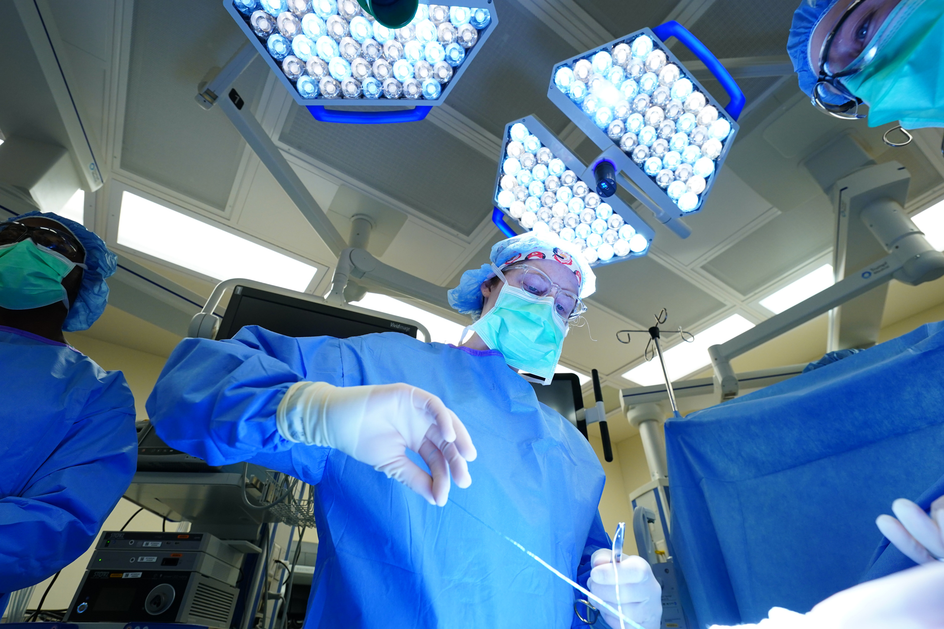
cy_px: 314
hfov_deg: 90.0
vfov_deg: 67.4
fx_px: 472
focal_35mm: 18
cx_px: 472
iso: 1600
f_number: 4.5
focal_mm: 18
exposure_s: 1/500
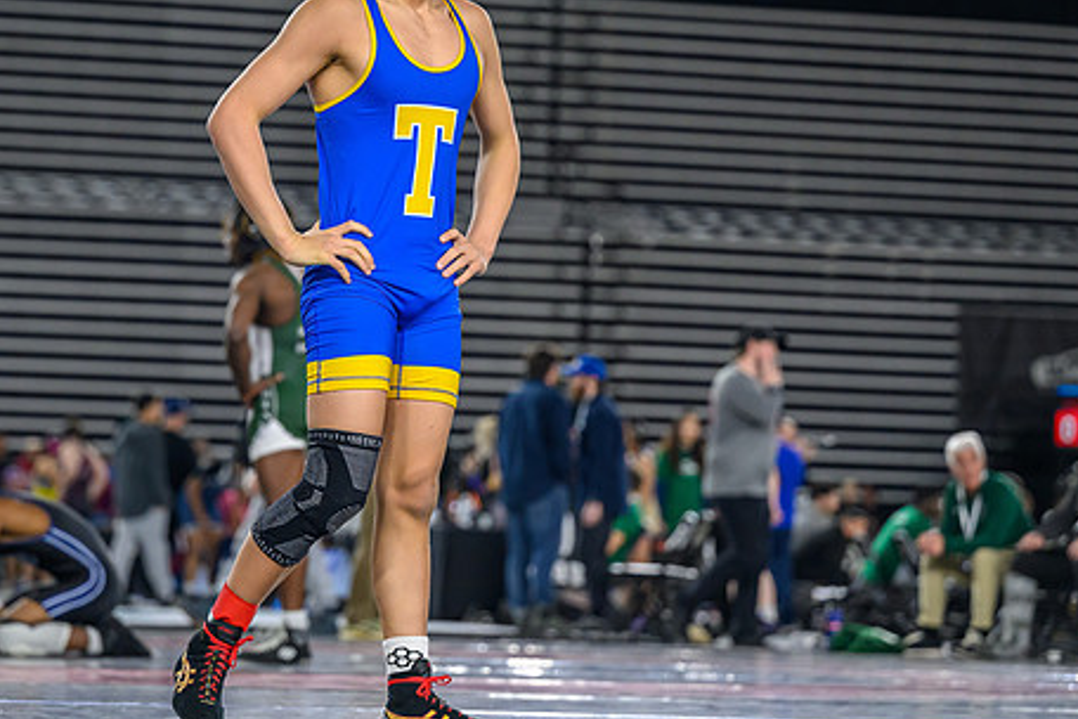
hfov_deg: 13.2
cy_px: 180
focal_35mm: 155
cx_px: 394
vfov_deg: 8.8
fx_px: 4641
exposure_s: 1/800
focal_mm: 100
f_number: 2.8
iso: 2200
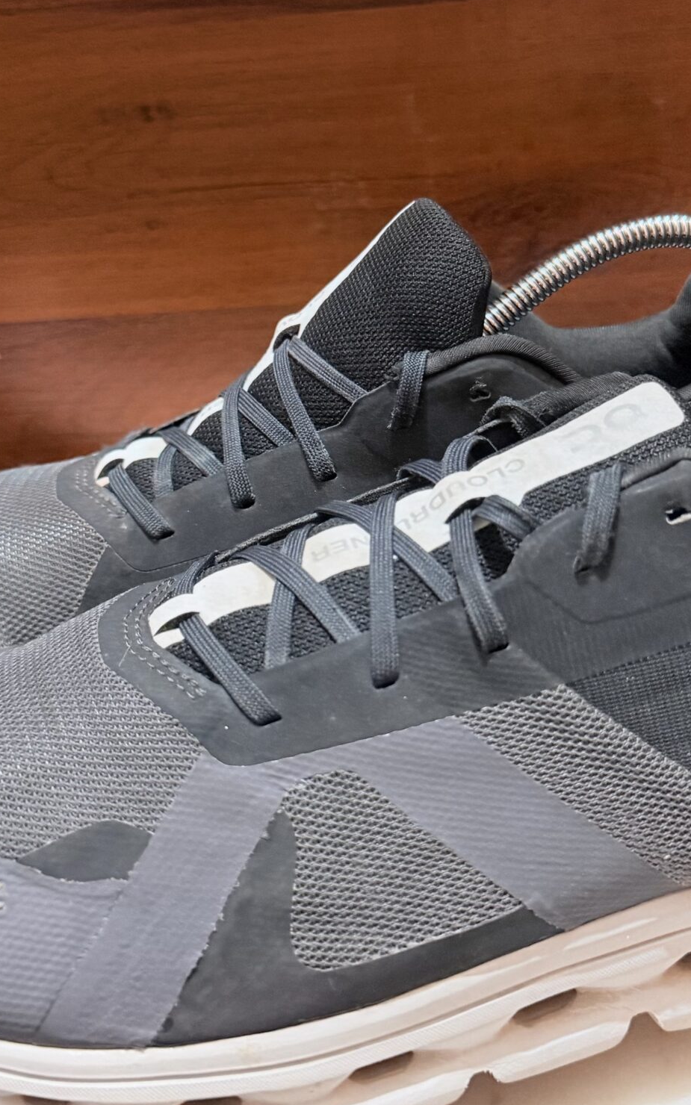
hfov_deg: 29.2
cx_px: 385
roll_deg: +4.4
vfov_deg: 45.2
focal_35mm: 44
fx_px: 1326
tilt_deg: -29.1
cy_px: 502
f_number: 1.78
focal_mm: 6.76
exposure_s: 1/50
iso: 320
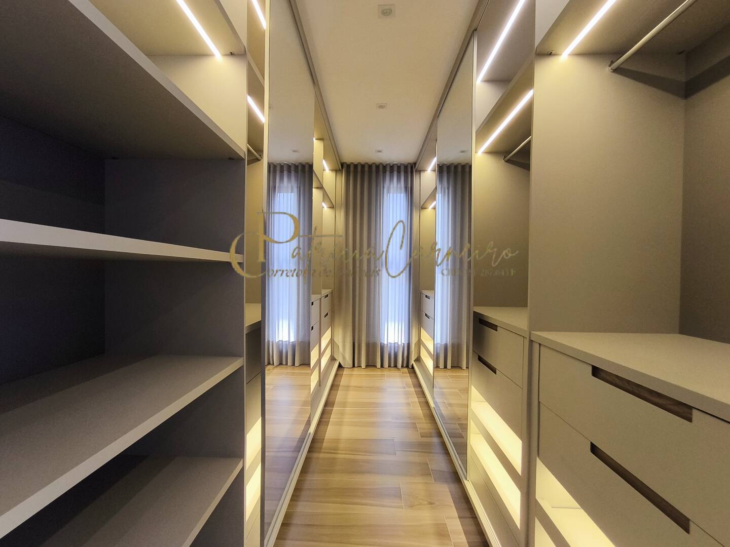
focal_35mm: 16
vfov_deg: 78.1
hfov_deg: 94.5
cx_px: 365
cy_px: 274
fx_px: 337
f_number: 2.2
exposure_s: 1/60
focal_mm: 1.65
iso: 100
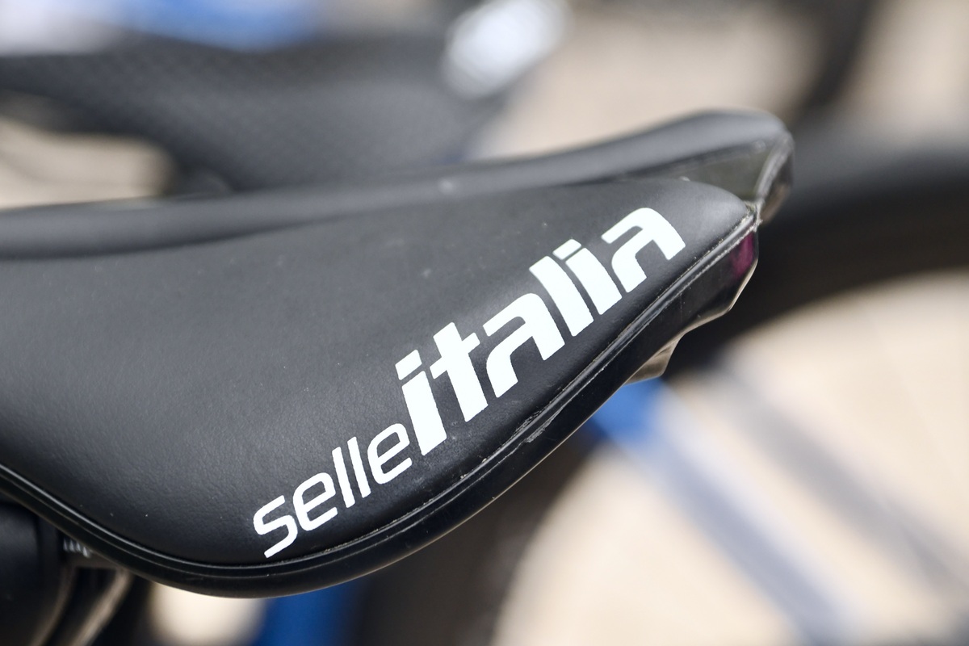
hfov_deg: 11.8
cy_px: 323
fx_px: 4683
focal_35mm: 174
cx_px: 484
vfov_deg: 7.9
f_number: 5.6
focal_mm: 116
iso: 800
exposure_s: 1/125
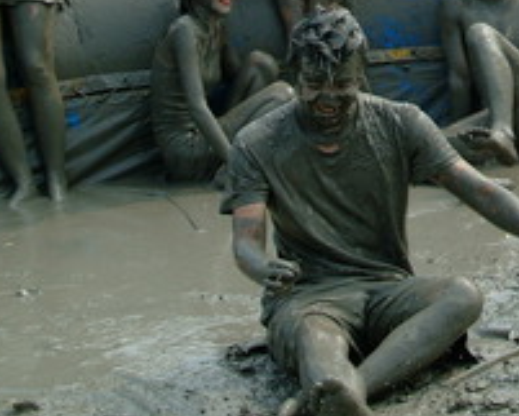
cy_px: 176
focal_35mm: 134
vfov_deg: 11.5
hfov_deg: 13.5
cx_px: 781
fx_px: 2059
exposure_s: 1/1000
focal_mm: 27
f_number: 4.8
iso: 200
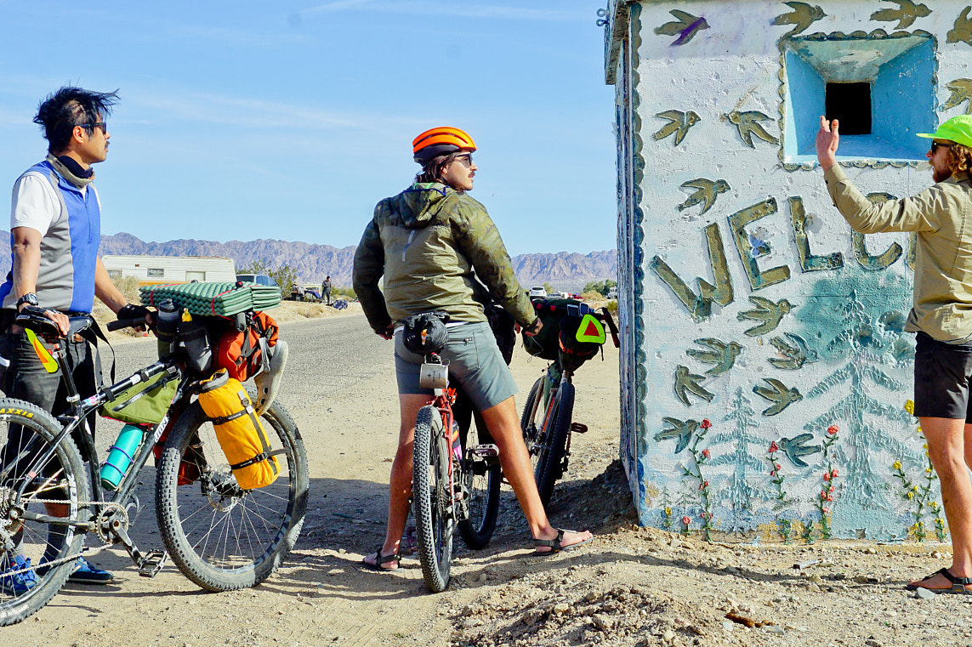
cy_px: 282
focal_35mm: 63
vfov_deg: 21.5
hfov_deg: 31.9
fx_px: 1700
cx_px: 497
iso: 100
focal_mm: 30
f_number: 11
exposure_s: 1/200
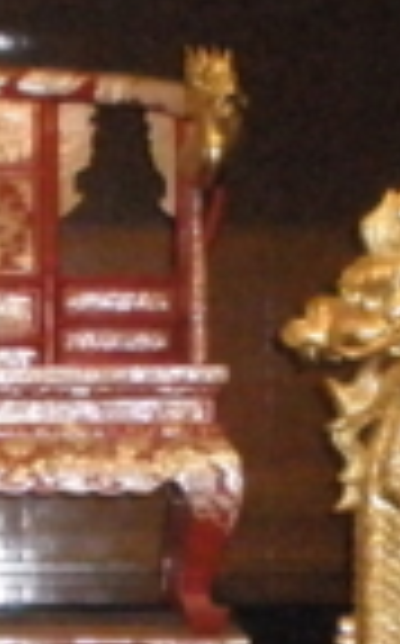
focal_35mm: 220
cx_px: 31
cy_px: 459
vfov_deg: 9.5
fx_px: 3849
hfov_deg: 5.9
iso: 400
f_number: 3.5
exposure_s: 1/30
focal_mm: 6.6
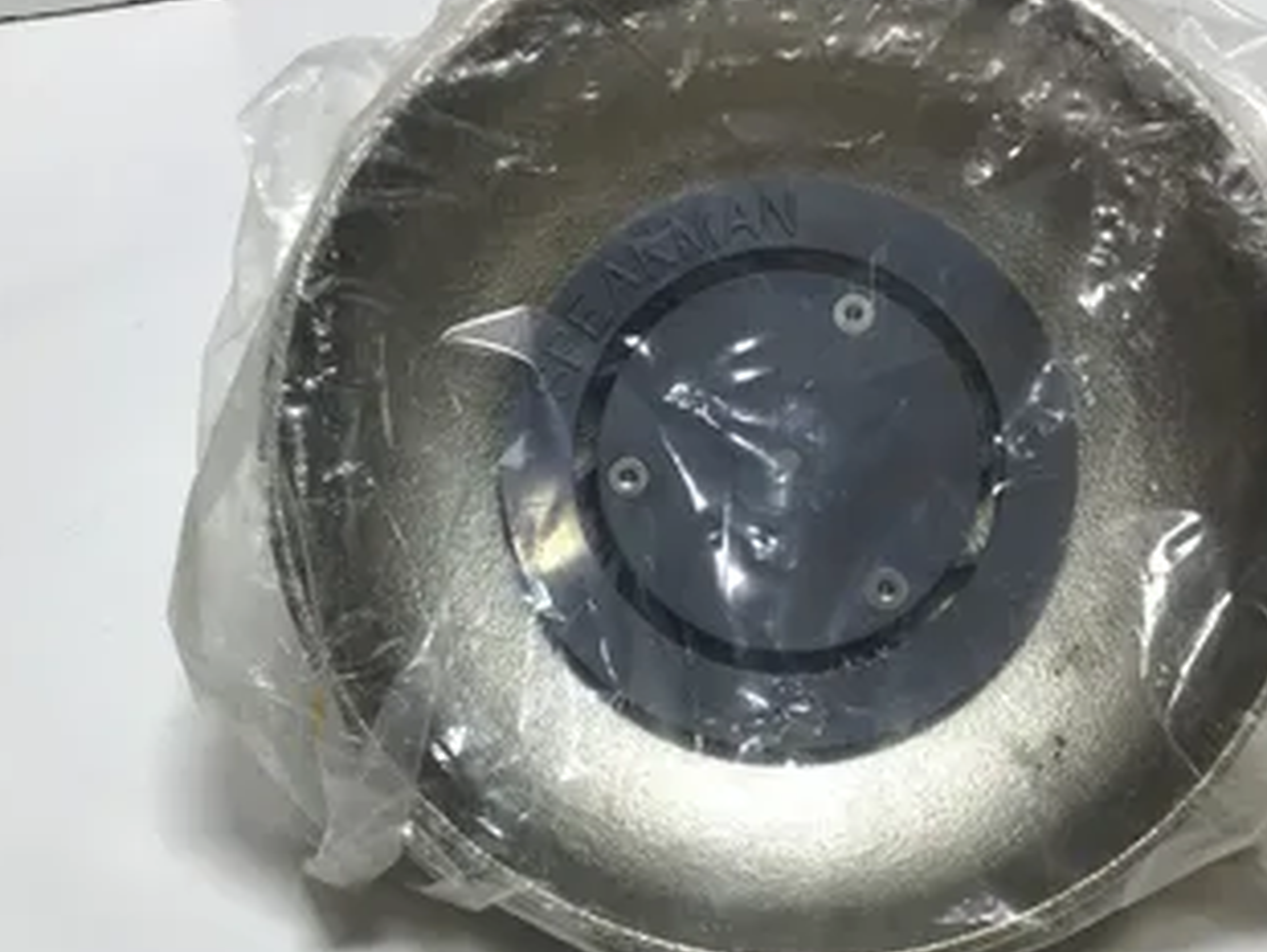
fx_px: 1465
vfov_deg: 35.9
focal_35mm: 40
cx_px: 683
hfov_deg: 46.7
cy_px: 580
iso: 32
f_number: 2.4
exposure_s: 1/120
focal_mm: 3.3
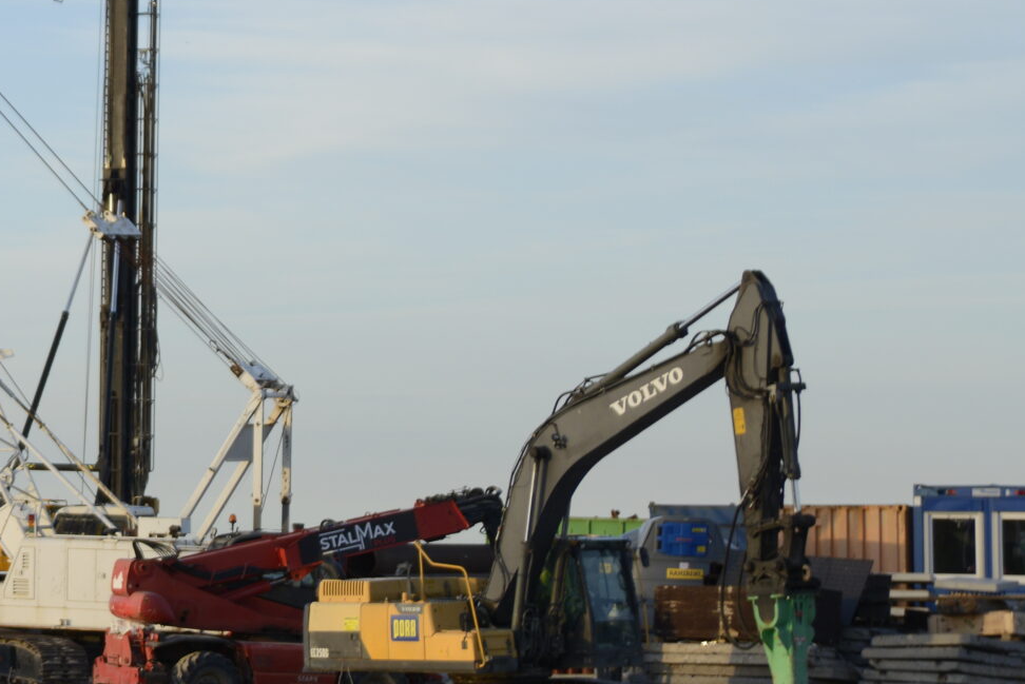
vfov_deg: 8.7
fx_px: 4500
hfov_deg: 12.7
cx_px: -177
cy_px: 278
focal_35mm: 158
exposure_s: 1/1600
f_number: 3.8
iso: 400
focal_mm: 60
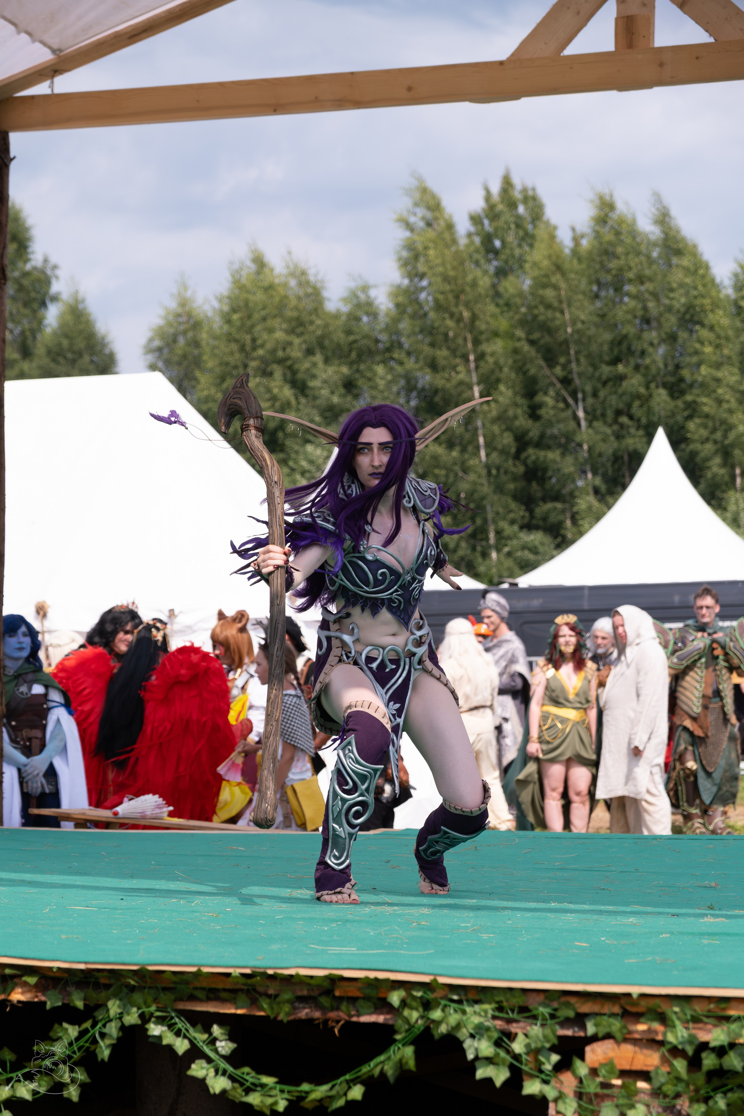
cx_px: 372
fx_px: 2573
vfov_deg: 24.5
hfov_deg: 16.5
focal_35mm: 83
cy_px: 558
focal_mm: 55
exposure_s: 1/1250
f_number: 4
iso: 160
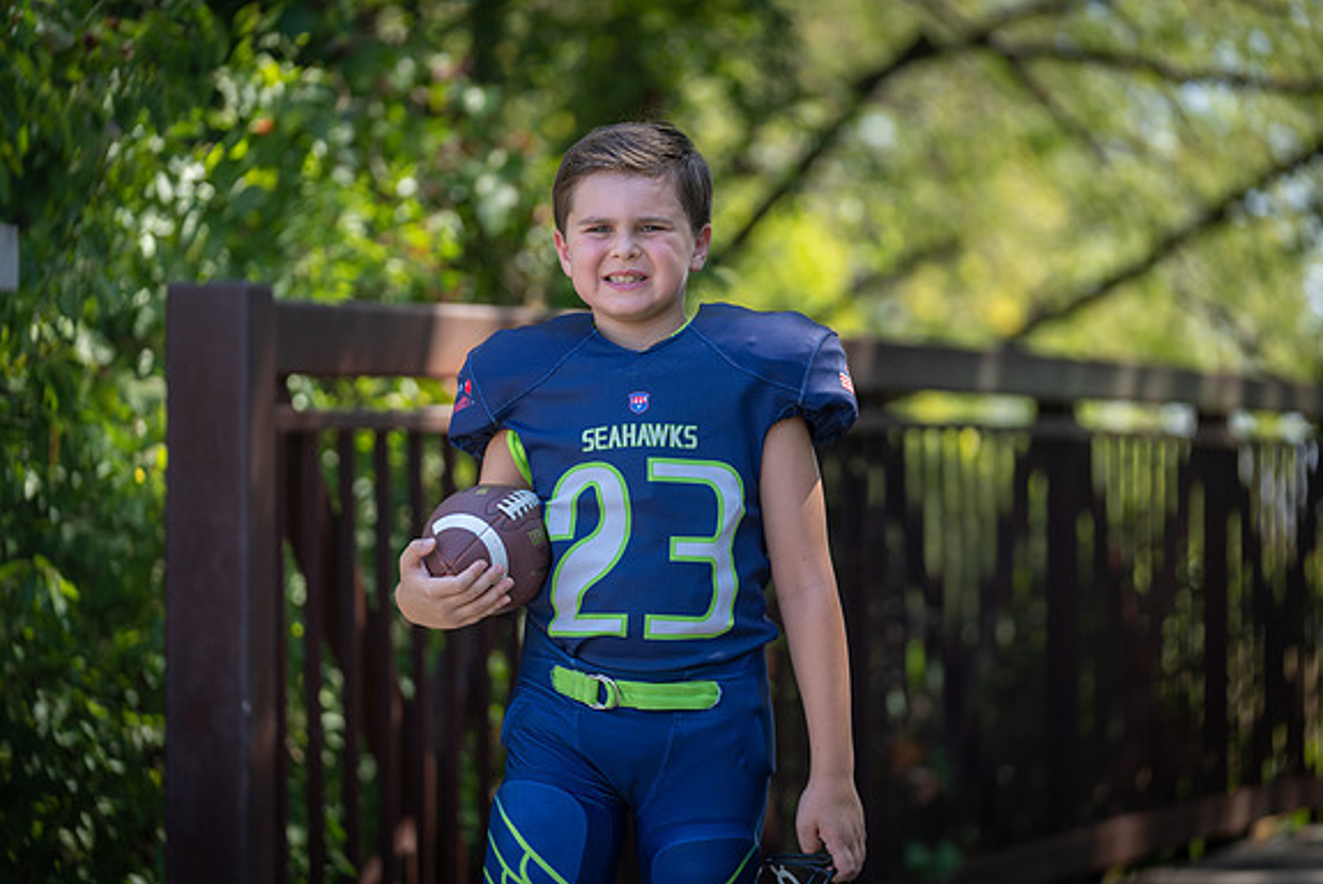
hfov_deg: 16.5
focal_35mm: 124
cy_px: 441
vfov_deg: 11.1
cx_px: 660
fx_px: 4559
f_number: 2.8
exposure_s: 1/320
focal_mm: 123
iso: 100
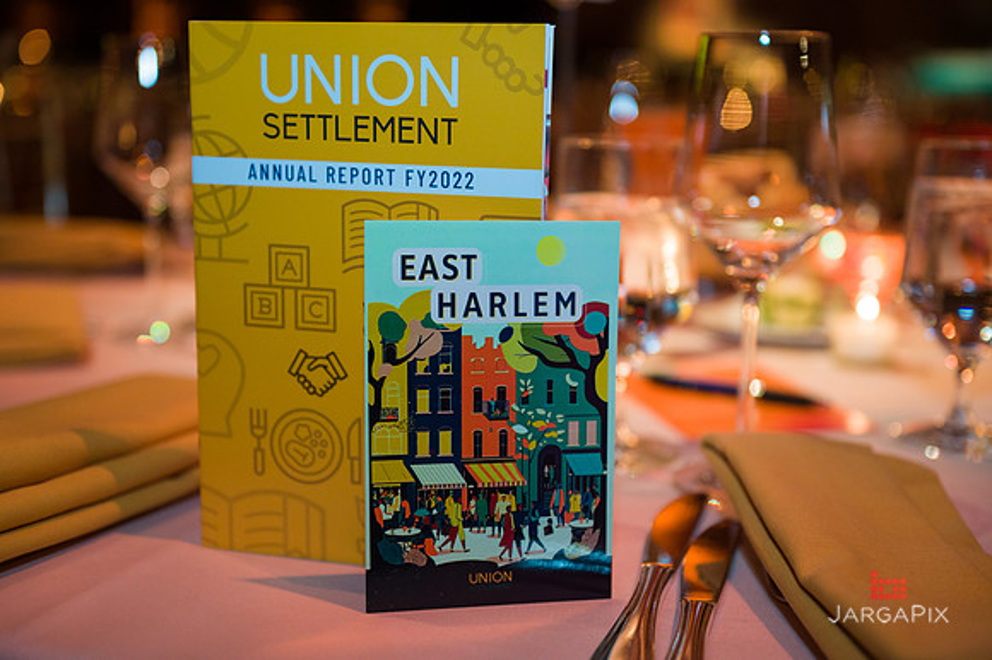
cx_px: 496
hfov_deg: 43.6
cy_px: 330
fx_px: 1239
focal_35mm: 45
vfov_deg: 29.8
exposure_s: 1/200
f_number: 3.2
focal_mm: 45
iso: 1600
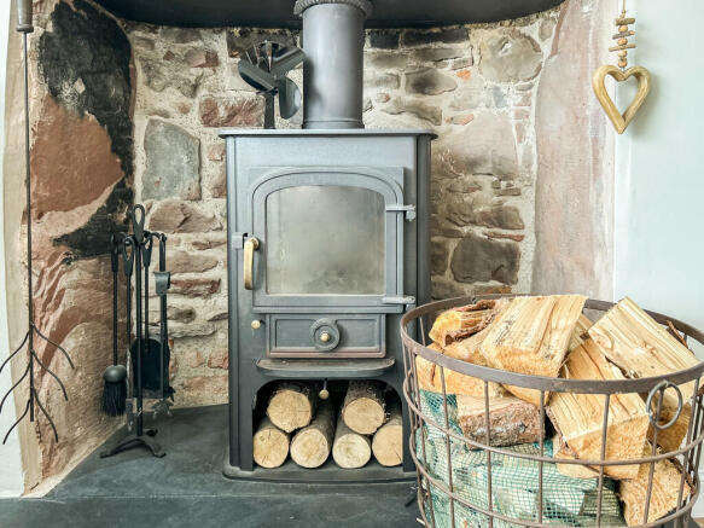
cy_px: 264
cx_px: 352
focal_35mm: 26
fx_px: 529
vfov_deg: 53.0
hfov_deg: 67.3
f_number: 1.5
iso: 320
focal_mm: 5.7
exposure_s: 1/60
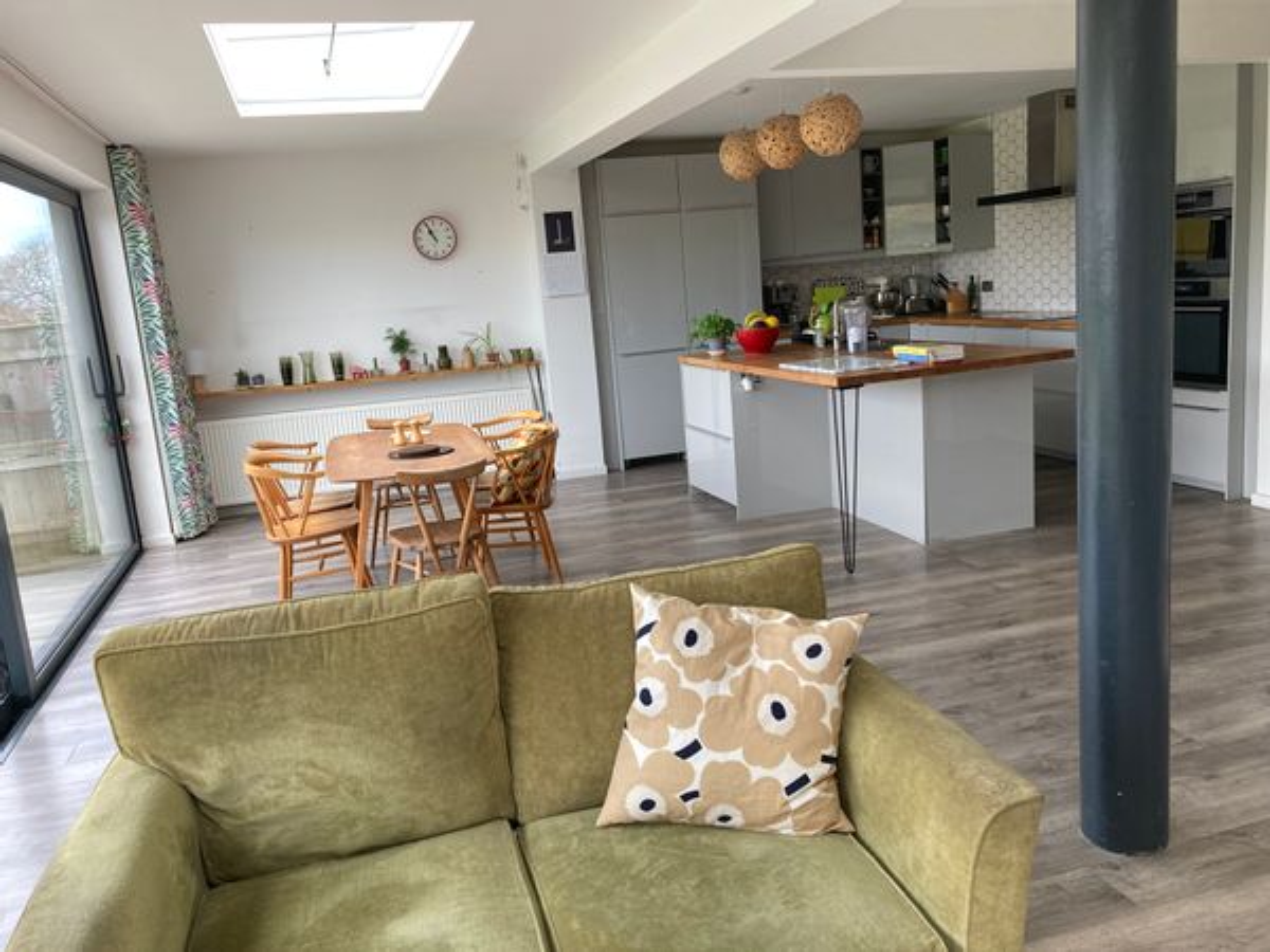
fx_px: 1027
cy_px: 476
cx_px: 635
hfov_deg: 63.4
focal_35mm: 28
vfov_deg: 49.7
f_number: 1.8
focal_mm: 3.99
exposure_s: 1/121
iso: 80
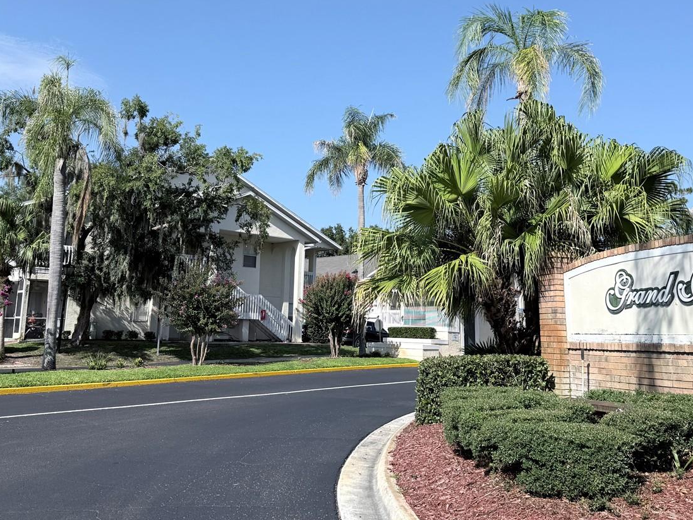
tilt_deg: +11.2
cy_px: 191
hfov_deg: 52.6
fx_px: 701
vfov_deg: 40.4
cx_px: 341
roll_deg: -1.8
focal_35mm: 35
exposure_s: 1/4167
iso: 80
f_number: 1.78
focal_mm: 6.76
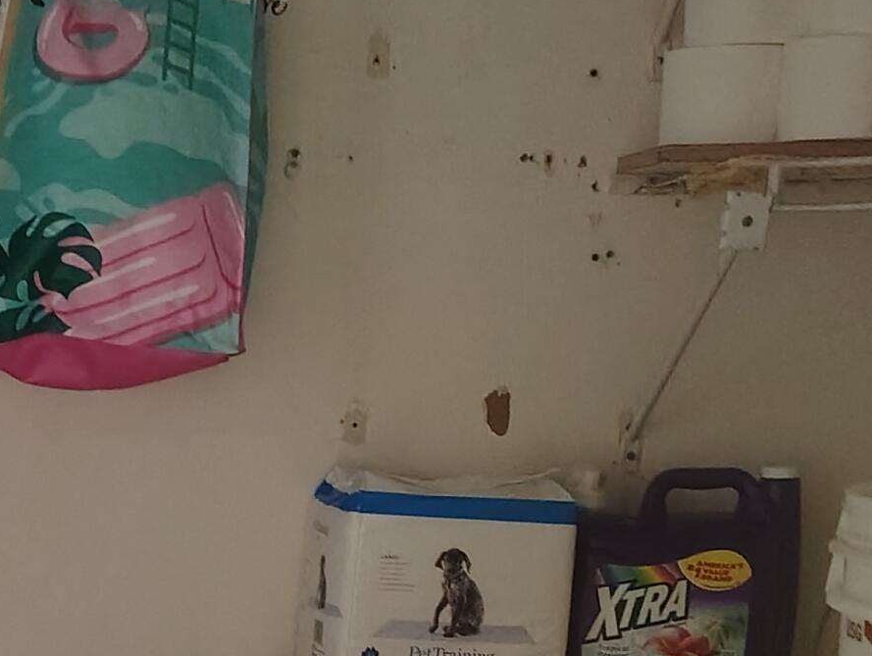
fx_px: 2043
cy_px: 798
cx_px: 108
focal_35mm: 81
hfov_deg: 23.5
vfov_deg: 17.4
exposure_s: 1/24
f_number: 1.8
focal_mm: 5.56
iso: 3709
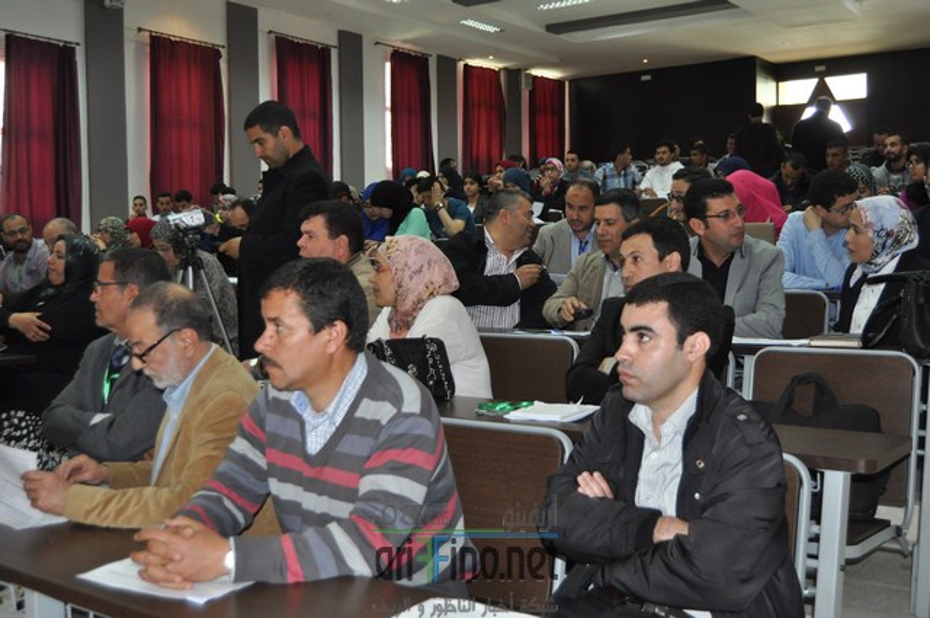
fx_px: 1006
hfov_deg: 49.6
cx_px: 465
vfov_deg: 34.1
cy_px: 309
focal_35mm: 39
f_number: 4
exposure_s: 1/60
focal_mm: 26
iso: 800
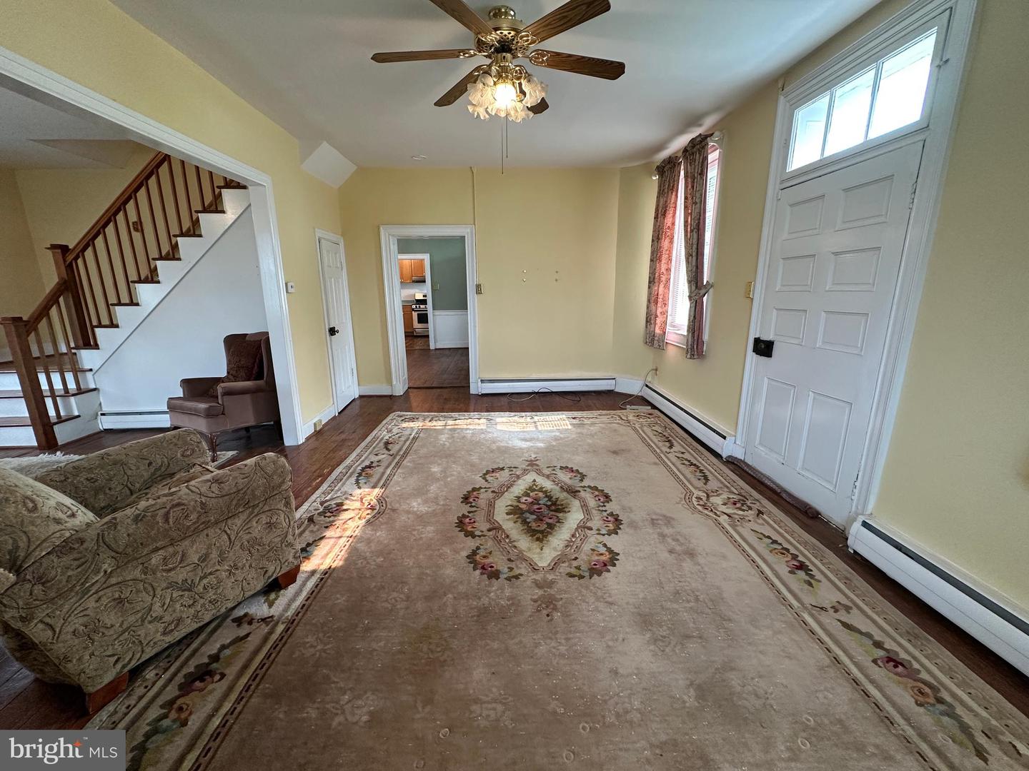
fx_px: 416
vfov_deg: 85.7
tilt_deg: -13.2
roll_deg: +0.5
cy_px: 386
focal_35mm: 14
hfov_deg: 102.1
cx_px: 514
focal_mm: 2.22
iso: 200
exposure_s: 1/60
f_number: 2.2
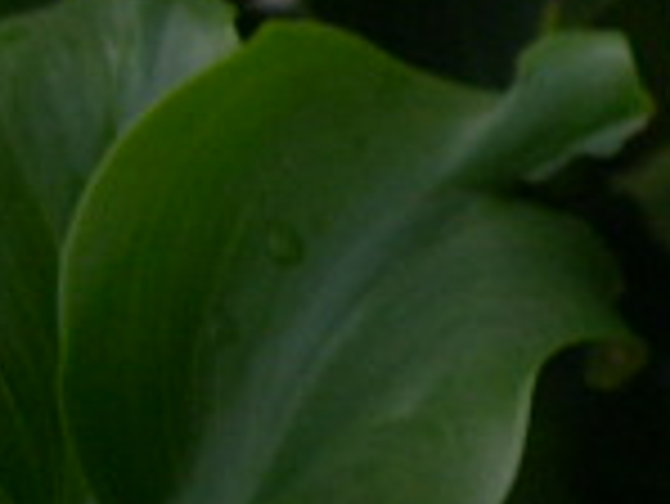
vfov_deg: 9.0
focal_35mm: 163
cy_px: -68
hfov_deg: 11.4
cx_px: 1124
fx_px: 3157
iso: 100
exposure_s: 1/337
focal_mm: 8
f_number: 2.8
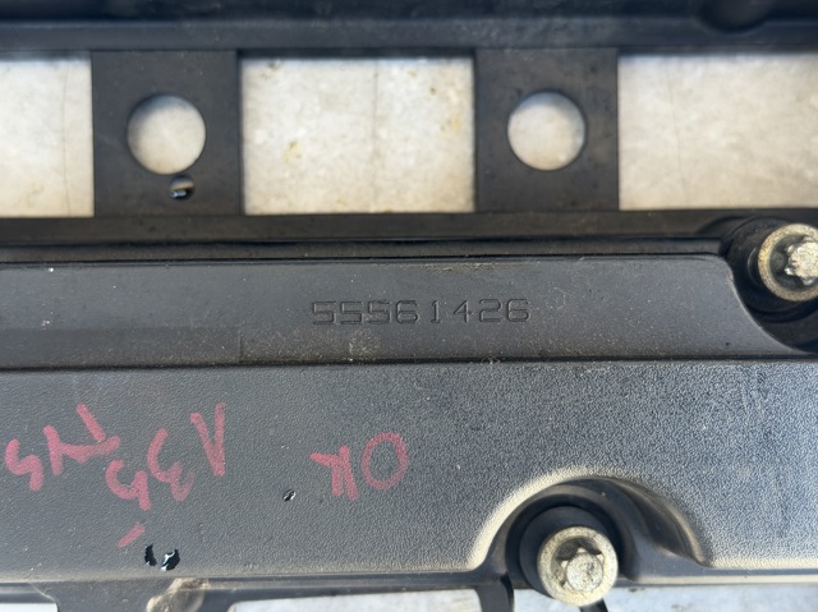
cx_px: 409
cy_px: 306
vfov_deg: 30.2
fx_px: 1133
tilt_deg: -88.4
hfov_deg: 39.7
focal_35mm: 48
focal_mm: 6.76
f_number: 1.78
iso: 100
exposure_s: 1/60
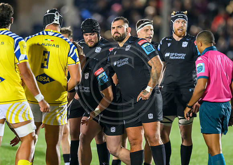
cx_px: 111
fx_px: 3123
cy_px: 71
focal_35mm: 473
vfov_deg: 3.0
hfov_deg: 4.3
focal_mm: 400
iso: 8000
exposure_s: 1/1000
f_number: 2.8
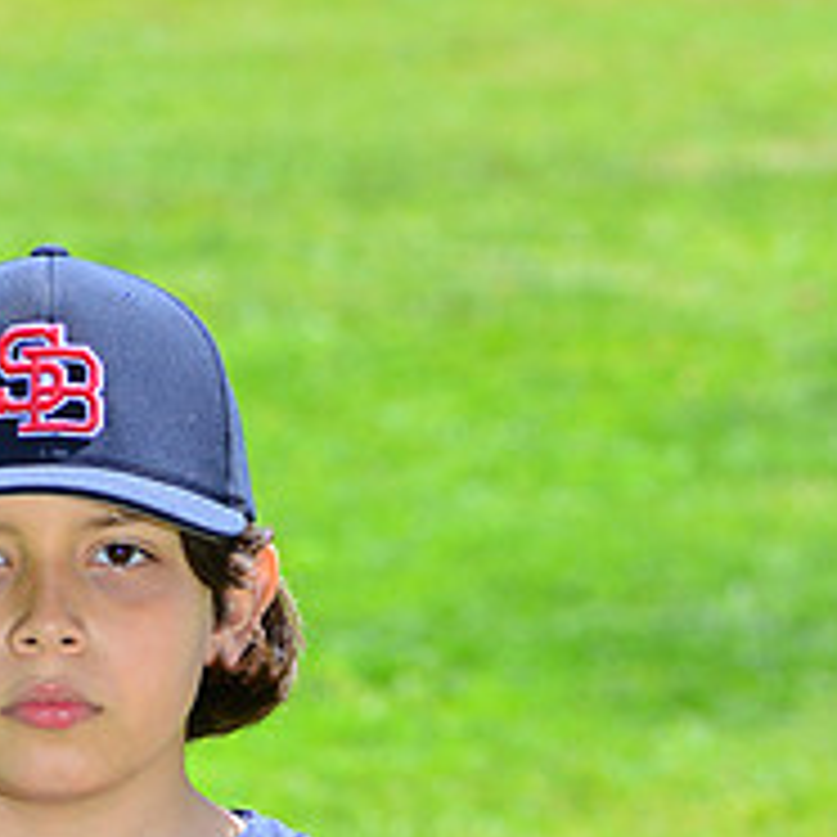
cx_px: 115
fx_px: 9055
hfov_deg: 5.3
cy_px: 1107
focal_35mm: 331
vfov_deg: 5.3
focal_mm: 125
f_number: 8
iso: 200
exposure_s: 1/200
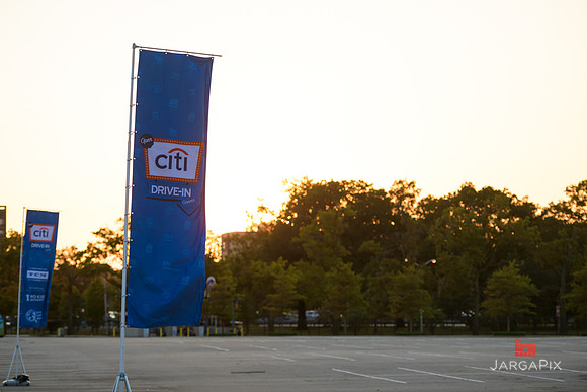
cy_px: 196
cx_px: 294
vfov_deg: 12.2
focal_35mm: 112
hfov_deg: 18.3
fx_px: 1827
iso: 200
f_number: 3.2
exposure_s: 1/640
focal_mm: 112
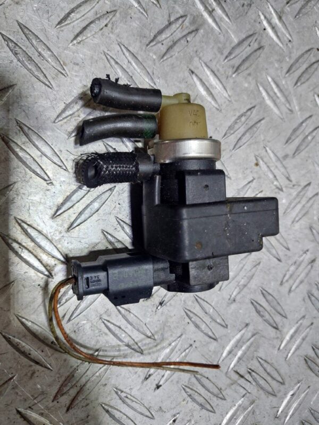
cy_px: 212
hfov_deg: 54.9
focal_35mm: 25
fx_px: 307
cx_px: 160
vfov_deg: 69.4
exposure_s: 1/50
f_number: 1.8
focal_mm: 5.23
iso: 80
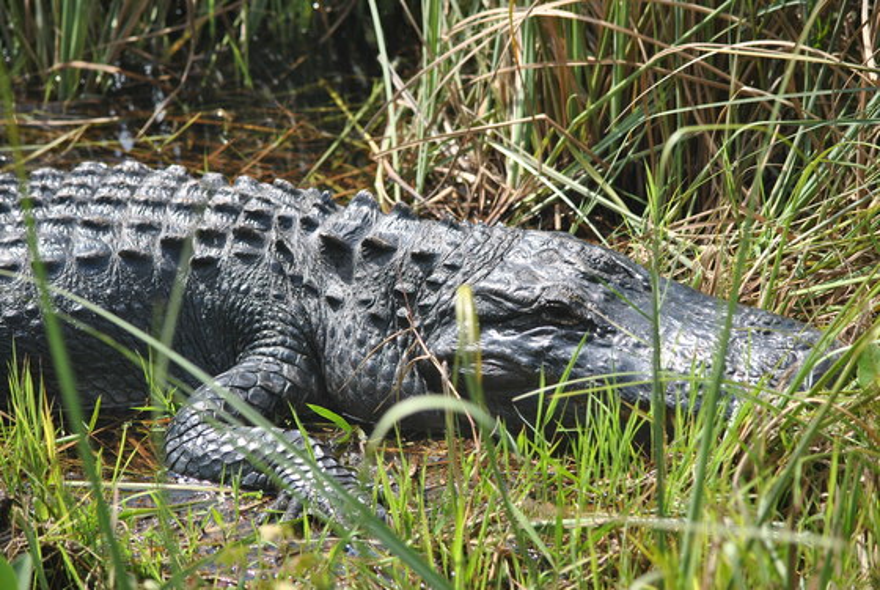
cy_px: 295
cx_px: 440
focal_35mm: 165
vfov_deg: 8.3
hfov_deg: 12.4
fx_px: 4039
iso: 160
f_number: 5.6
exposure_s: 1/500
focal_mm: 110
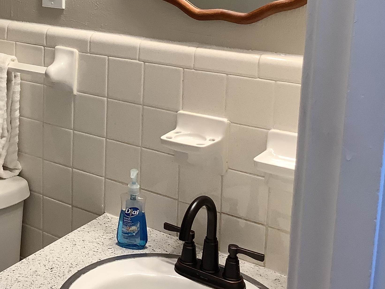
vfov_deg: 24.8
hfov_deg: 32.1
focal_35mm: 58
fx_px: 645
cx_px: 64
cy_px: 57
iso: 80
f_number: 2.4
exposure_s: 1/60
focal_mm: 3.3
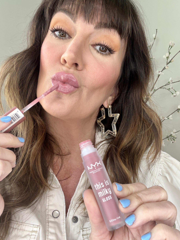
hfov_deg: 46.8
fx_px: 208
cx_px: 90
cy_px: 120
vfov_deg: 60.0
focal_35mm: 30
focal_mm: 2.71
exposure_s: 1/60
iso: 50
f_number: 2.2
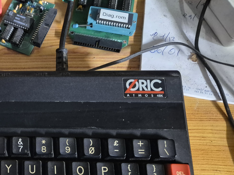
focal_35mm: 49
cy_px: 94
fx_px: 331
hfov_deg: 34.5
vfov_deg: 29.7
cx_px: -12
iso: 2000
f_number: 1.8
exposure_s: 1/17
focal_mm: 5.4
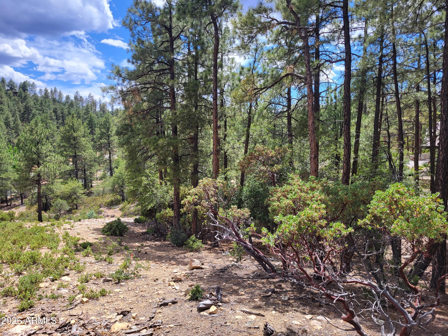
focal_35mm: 26
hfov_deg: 67.3
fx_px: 336
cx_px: 224
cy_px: 168
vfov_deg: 53.1
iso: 40
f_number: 1.8
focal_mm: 5.4
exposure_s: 1/1632
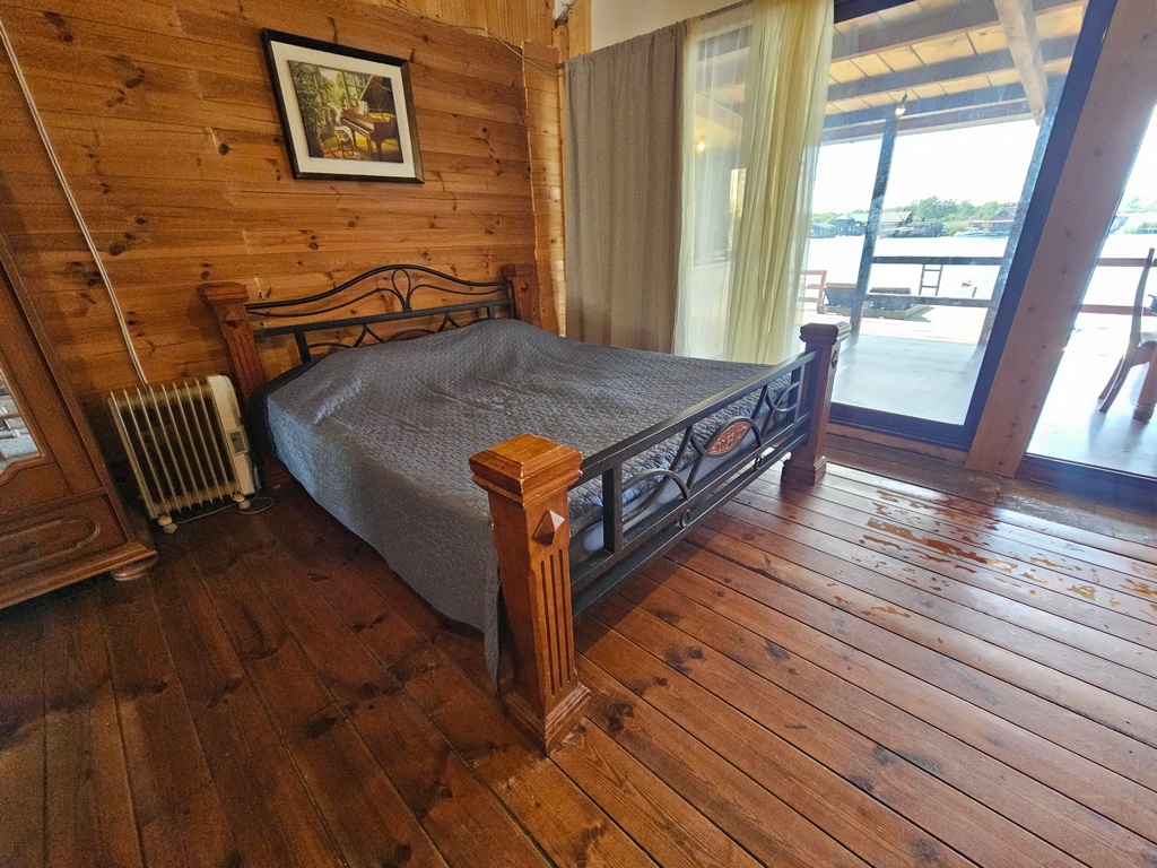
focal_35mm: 13
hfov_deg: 106.2
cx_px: 578
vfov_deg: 89.9
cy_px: 434
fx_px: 435
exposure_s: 1/50
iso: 320
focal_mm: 2.2
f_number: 2.2
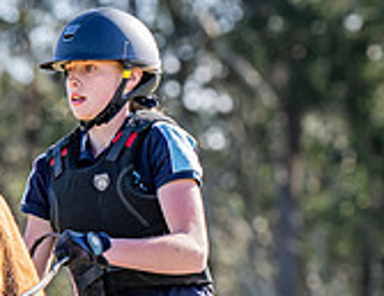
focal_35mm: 591
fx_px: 6627
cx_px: 103
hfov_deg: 3.3
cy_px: 374
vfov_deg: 2.6
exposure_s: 1/1600
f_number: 4
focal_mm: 154
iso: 400
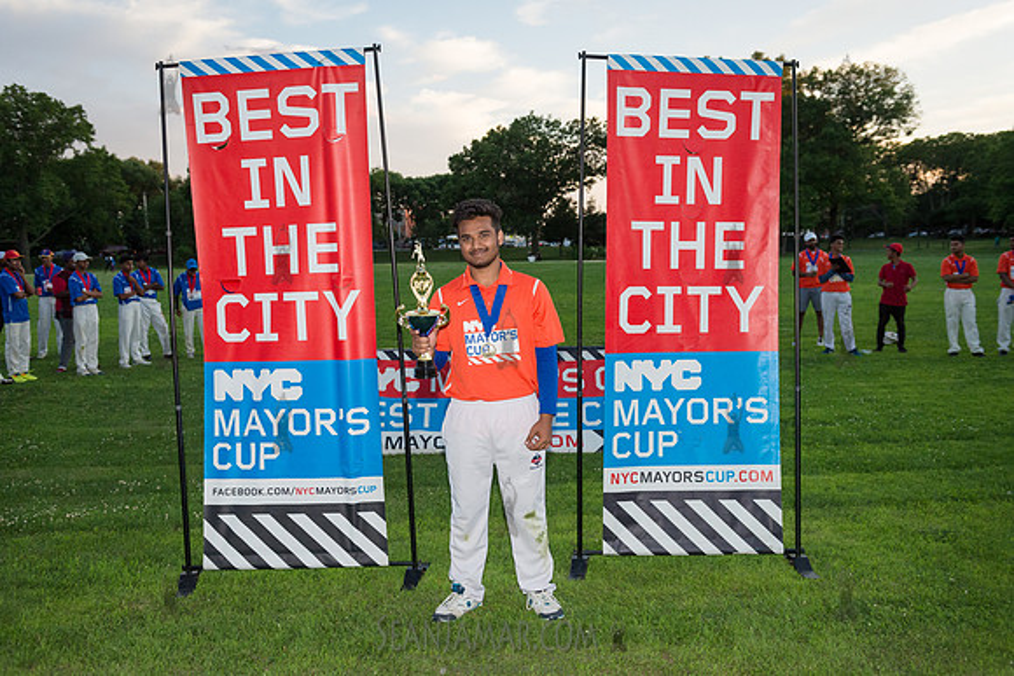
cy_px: 338
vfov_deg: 41.1
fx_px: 902
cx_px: 507
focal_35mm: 32
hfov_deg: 58.7
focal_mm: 32
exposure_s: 1/1600
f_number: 4
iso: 1600
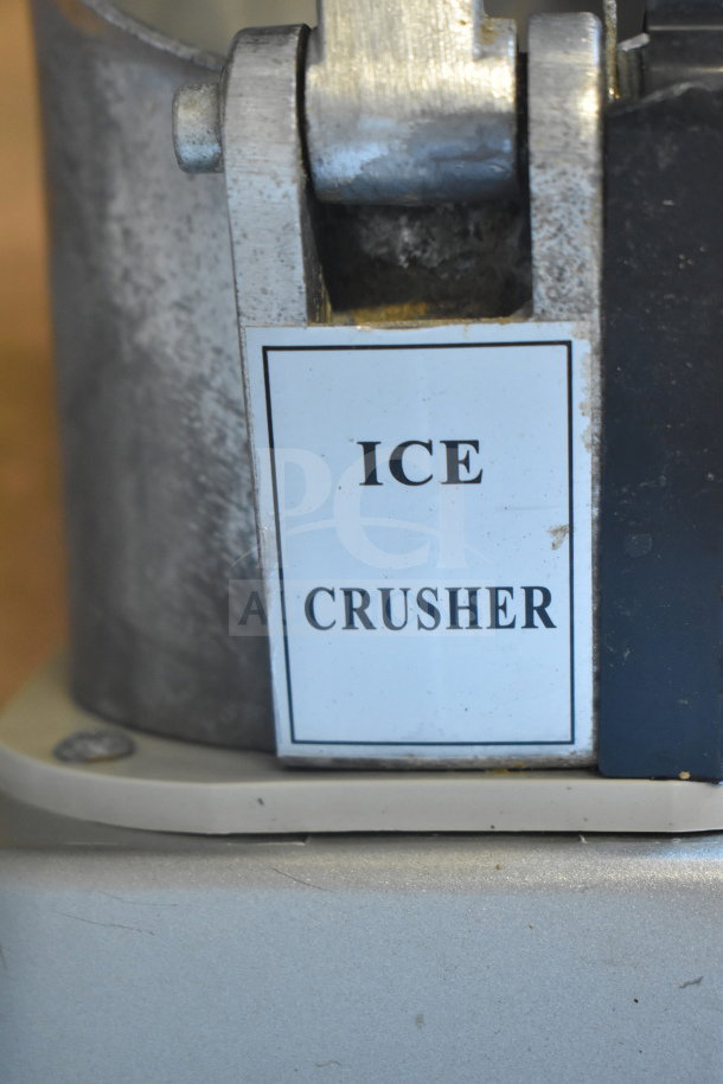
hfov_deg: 21.6
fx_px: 1898
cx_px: 362
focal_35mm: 63
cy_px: 542
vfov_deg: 31.9
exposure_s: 1/60
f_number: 5
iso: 2200
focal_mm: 42
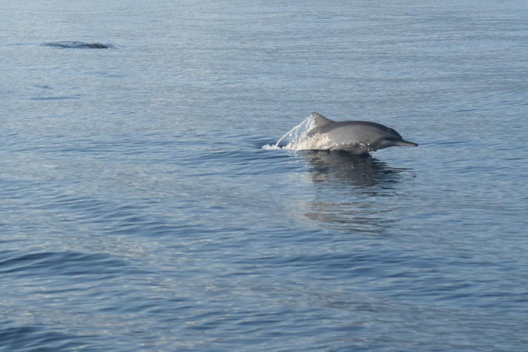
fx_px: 2287
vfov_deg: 8.8
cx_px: 51
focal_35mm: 156
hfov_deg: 13.1
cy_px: 98
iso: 400
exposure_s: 1/1250
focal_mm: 55
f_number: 5
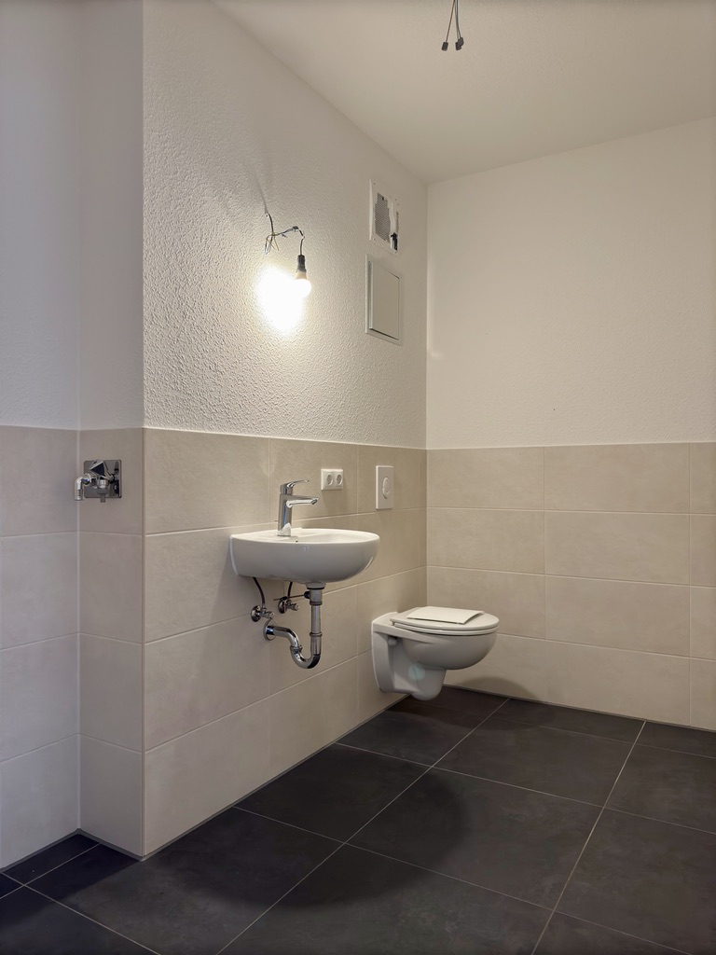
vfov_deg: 71.6
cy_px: 478
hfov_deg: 56.8
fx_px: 662
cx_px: 358
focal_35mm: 24
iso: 200
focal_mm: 6.76
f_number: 1.78
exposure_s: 1/50
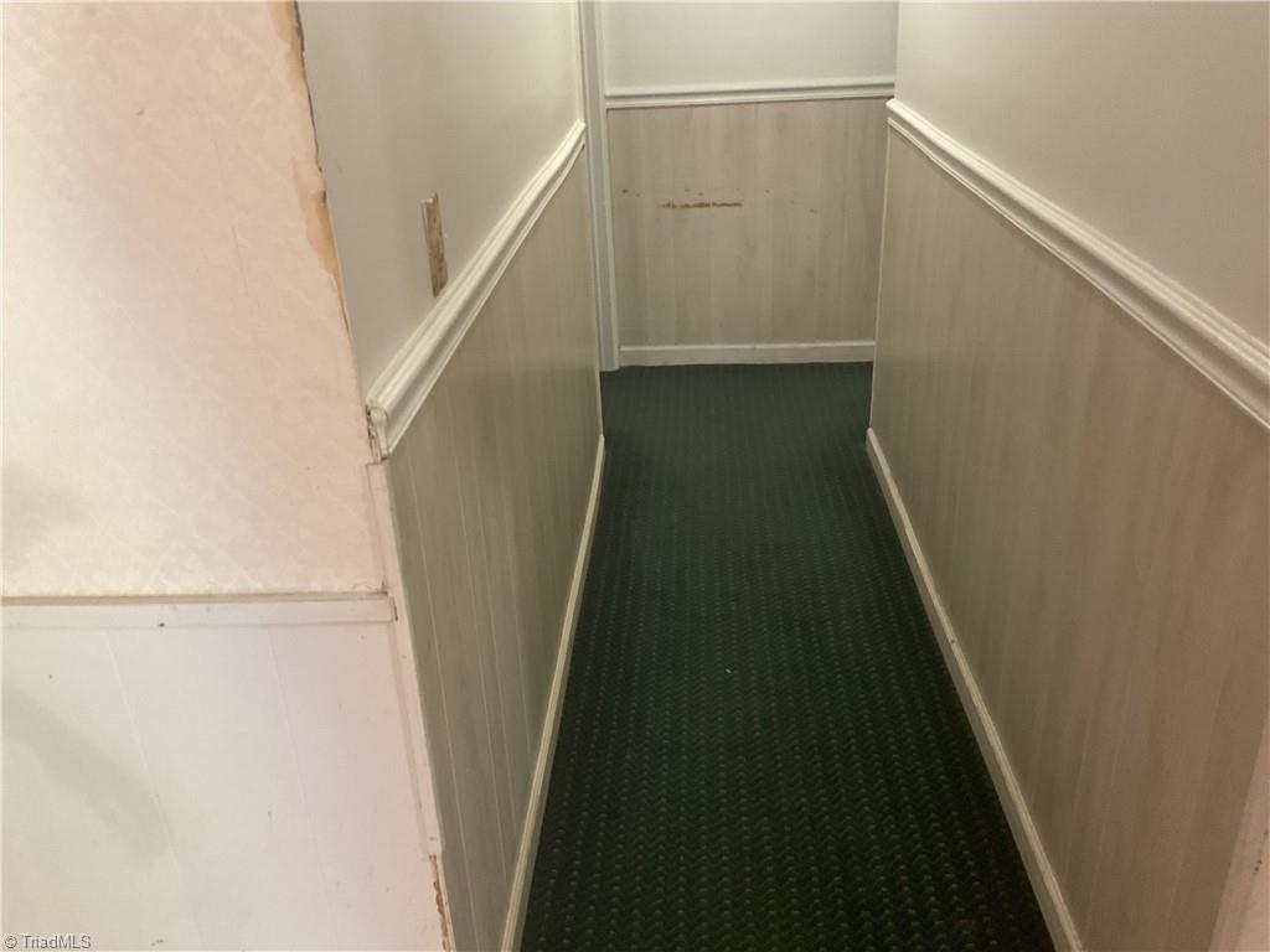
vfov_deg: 48.2
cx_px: 635
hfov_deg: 61.7
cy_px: 476
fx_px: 1064
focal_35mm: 29
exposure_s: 1/40
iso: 250
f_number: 1.8
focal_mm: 3
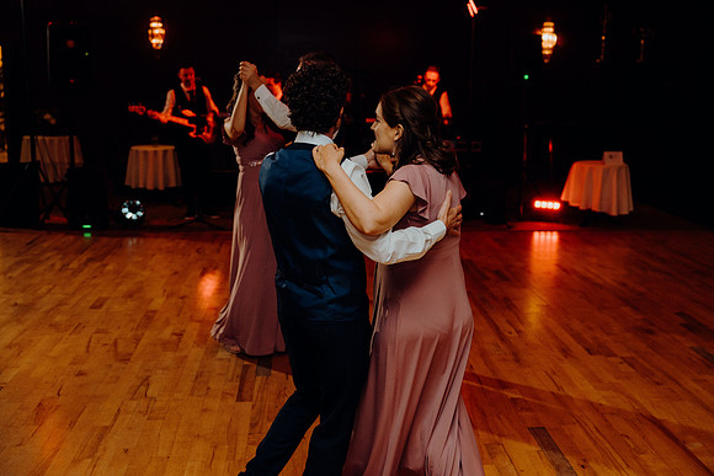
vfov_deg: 30.5
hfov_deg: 44.5
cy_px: 238
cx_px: 357
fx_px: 873
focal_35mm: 44
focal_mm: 44
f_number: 2.8
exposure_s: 1/160
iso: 1250
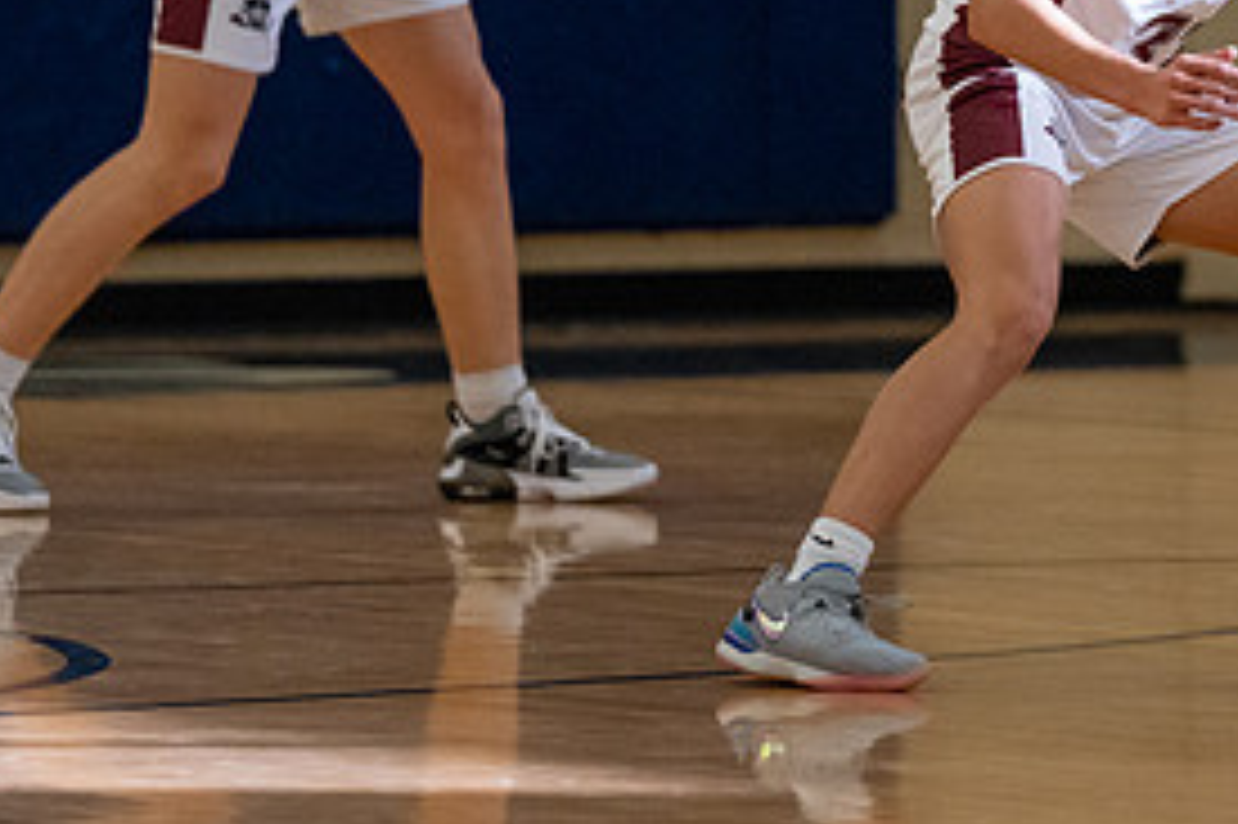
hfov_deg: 3.7
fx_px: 19383
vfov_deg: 2.4
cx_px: 1246
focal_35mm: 564
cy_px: -119
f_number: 2.8
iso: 5000
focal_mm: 200
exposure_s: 1/1000
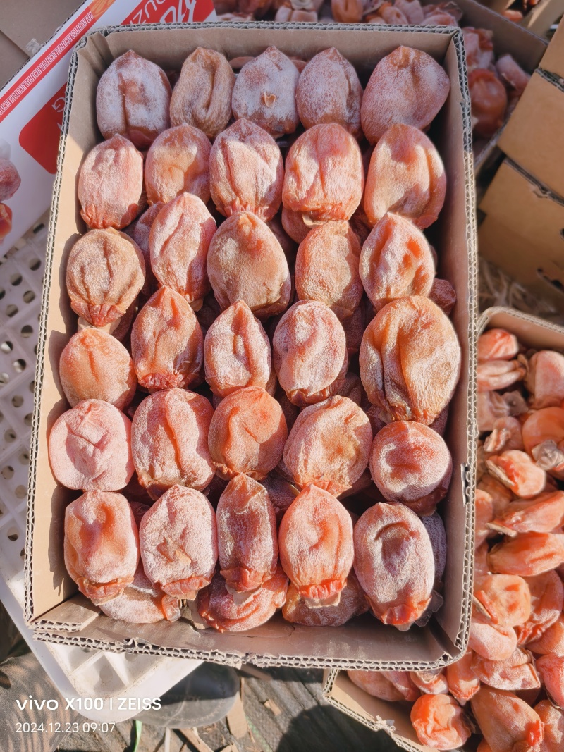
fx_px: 500
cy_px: 376
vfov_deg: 73.9
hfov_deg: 58.9
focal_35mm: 23
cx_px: 282
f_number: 1.57
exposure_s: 1/1248
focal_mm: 5.6
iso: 72
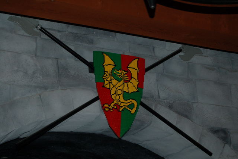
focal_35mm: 82
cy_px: 80
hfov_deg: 24.6
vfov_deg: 16.5
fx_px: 545
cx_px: 119
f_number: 5.6
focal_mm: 55
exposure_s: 1/60
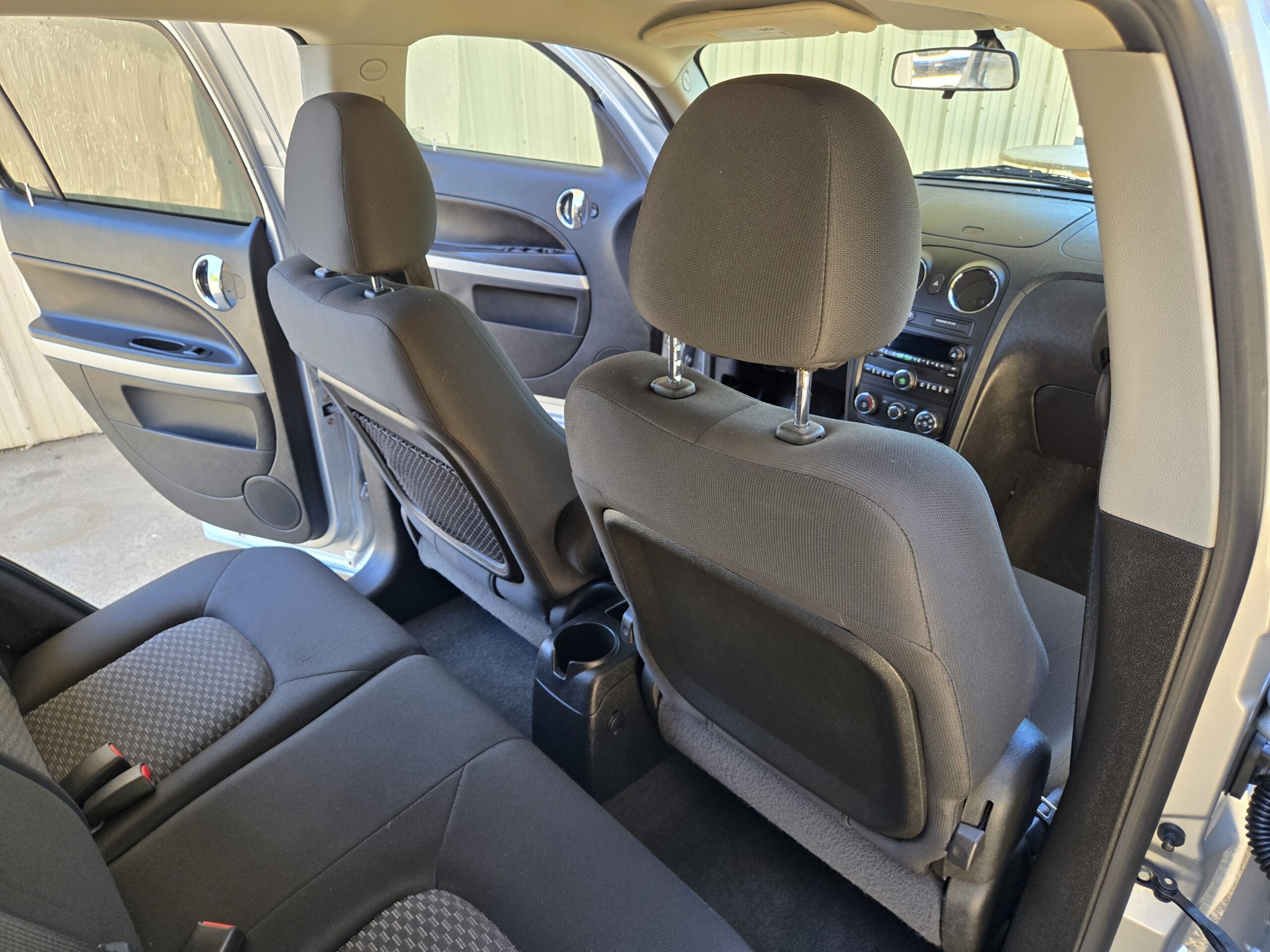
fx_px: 844
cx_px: 635
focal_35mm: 23
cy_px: 476
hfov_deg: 73.9
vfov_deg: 58.9
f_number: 1.8
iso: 125
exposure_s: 1/180
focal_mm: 5.4
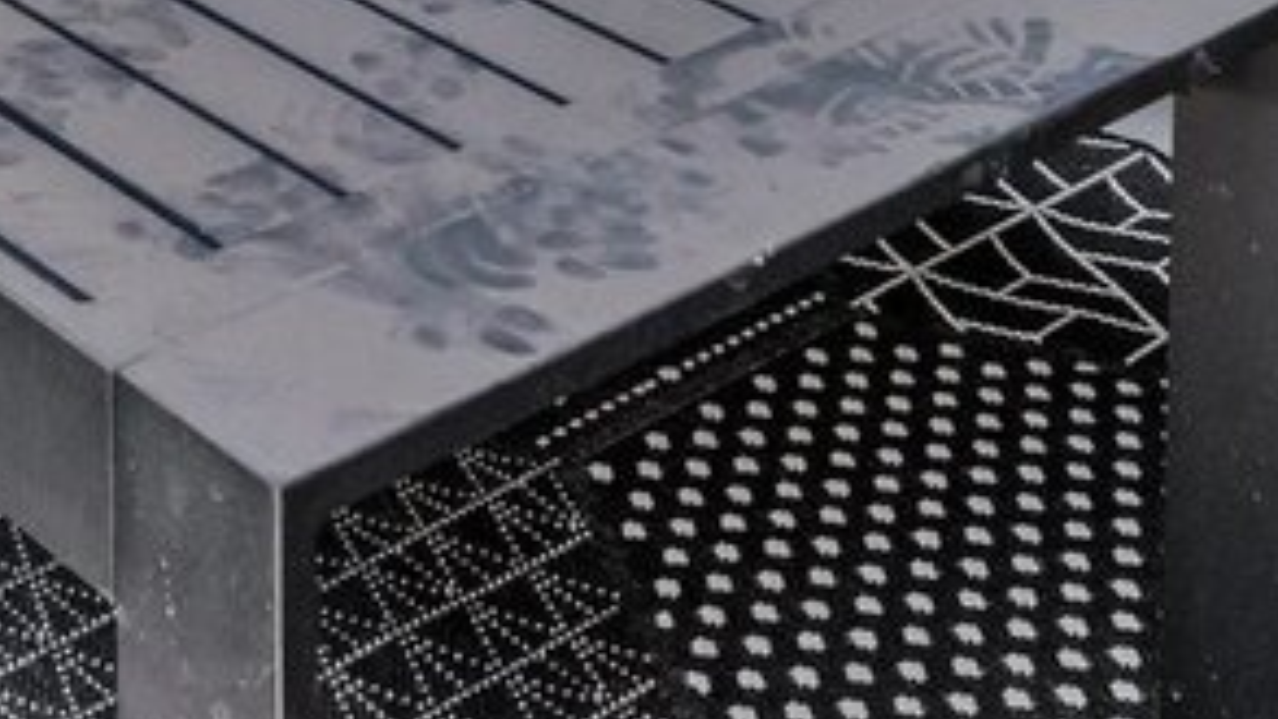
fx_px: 2746
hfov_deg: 24.8
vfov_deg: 11.8
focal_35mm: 81
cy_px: -1081
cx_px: -48
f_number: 11
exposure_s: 1/30
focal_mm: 14
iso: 100
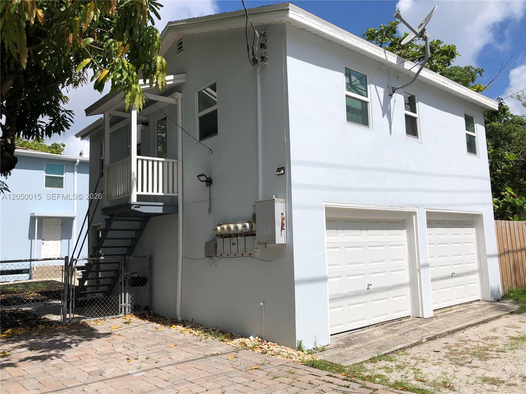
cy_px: 197
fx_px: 425
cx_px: 263
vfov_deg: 49.7
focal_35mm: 28
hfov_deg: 63.4
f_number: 1.8
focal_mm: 4
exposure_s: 1/4000
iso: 25
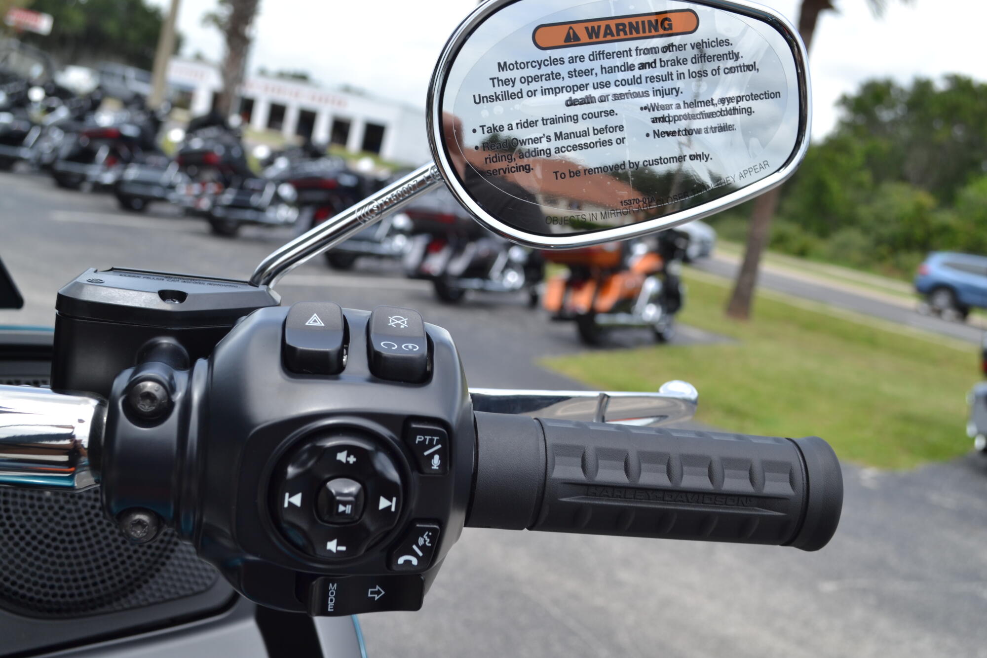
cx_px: 494
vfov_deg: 34.2
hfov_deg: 49.6
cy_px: 329
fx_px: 1069
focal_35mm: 39
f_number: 7.1
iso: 100
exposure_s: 1/200
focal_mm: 26
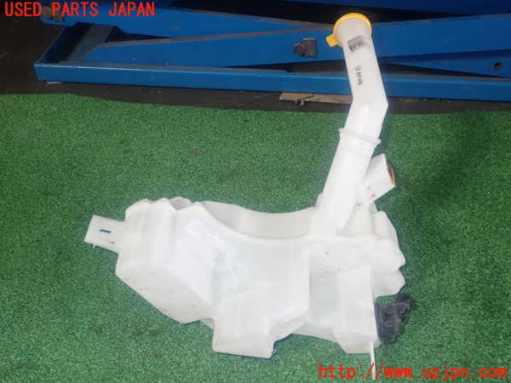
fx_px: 561
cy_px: 192
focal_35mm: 38
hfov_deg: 49.0
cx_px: 256
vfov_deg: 37.7
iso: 200
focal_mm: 6.83
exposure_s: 1/40
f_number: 2.7
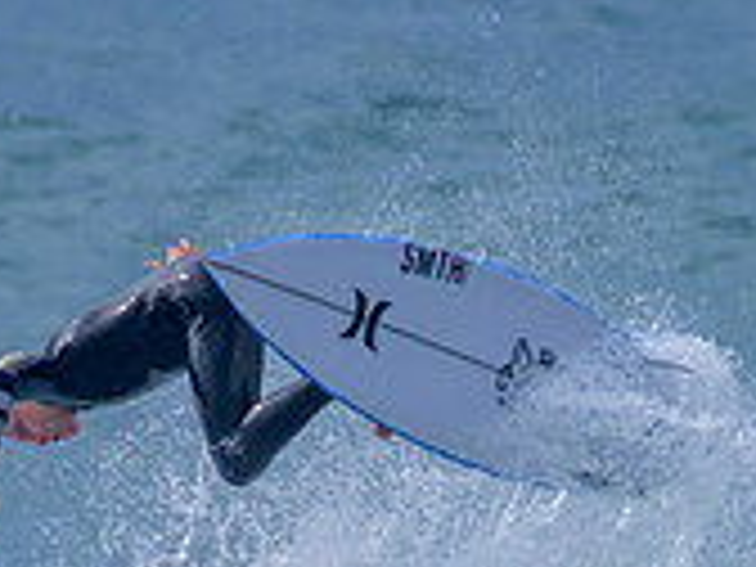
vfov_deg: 0.4
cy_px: 629
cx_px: 519
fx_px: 79562
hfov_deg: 0.5
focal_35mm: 3643
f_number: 11
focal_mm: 800
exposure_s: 1/2000
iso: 720
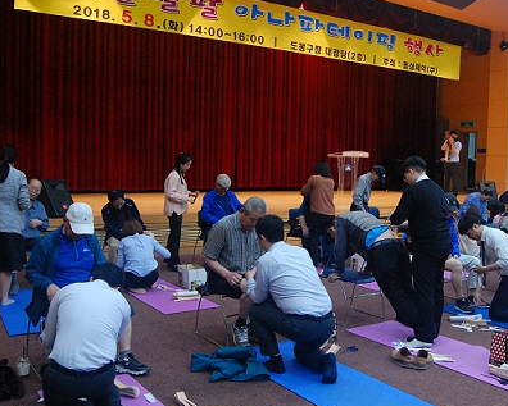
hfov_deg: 48.7
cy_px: 200
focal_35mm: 37
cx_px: 309
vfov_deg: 40.1
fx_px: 556
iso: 1600
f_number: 7.1
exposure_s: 1/40
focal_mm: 18
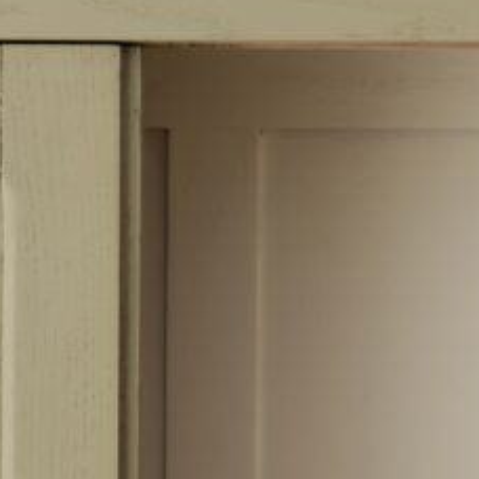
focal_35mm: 178
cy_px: 349
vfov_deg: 9.8
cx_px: 590
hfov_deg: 9.7
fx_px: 2787
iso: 160
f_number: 2.8
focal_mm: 35
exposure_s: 1/52
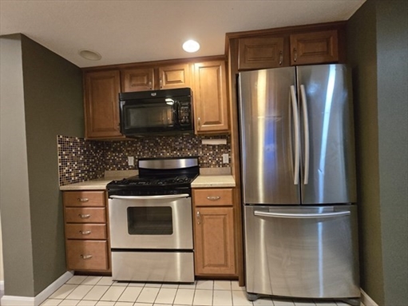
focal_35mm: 13
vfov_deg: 89.9
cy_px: 153
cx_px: 204
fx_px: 153
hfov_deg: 106.2
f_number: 2.2
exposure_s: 1/60
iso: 1000
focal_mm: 2.2
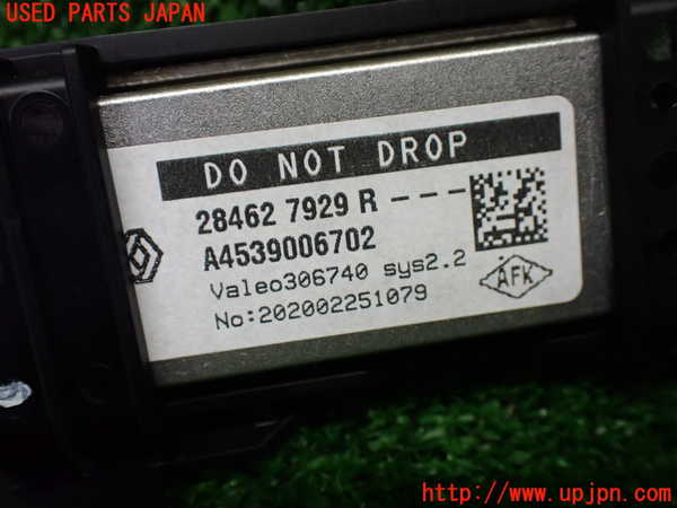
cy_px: 254
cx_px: 338
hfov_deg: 51.4
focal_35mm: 36
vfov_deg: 39.7
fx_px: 704
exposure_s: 1/160
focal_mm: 6.37
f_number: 2.5
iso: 500
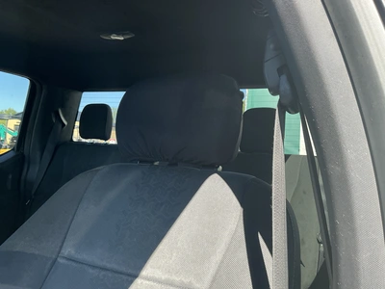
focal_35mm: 28
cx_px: 192
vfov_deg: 49.7
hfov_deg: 63.4
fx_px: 311
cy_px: 144
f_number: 1.8
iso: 20
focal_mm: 3
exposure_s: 1/126
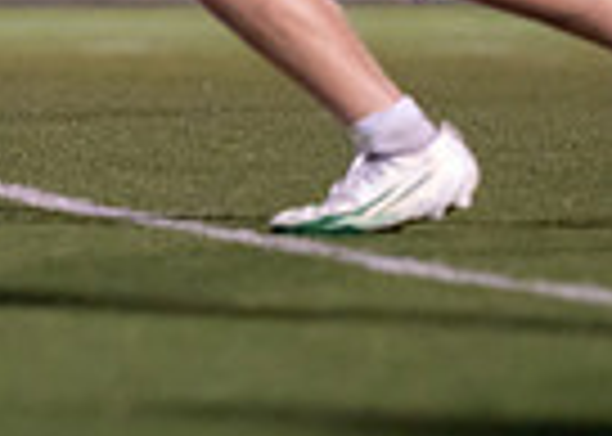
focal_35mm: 773
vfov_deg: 1.9
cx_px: -699
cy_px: -416
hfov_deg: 2.6
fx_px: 13429
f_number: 1.8
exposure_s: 1/1000
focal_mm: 135
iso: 1250
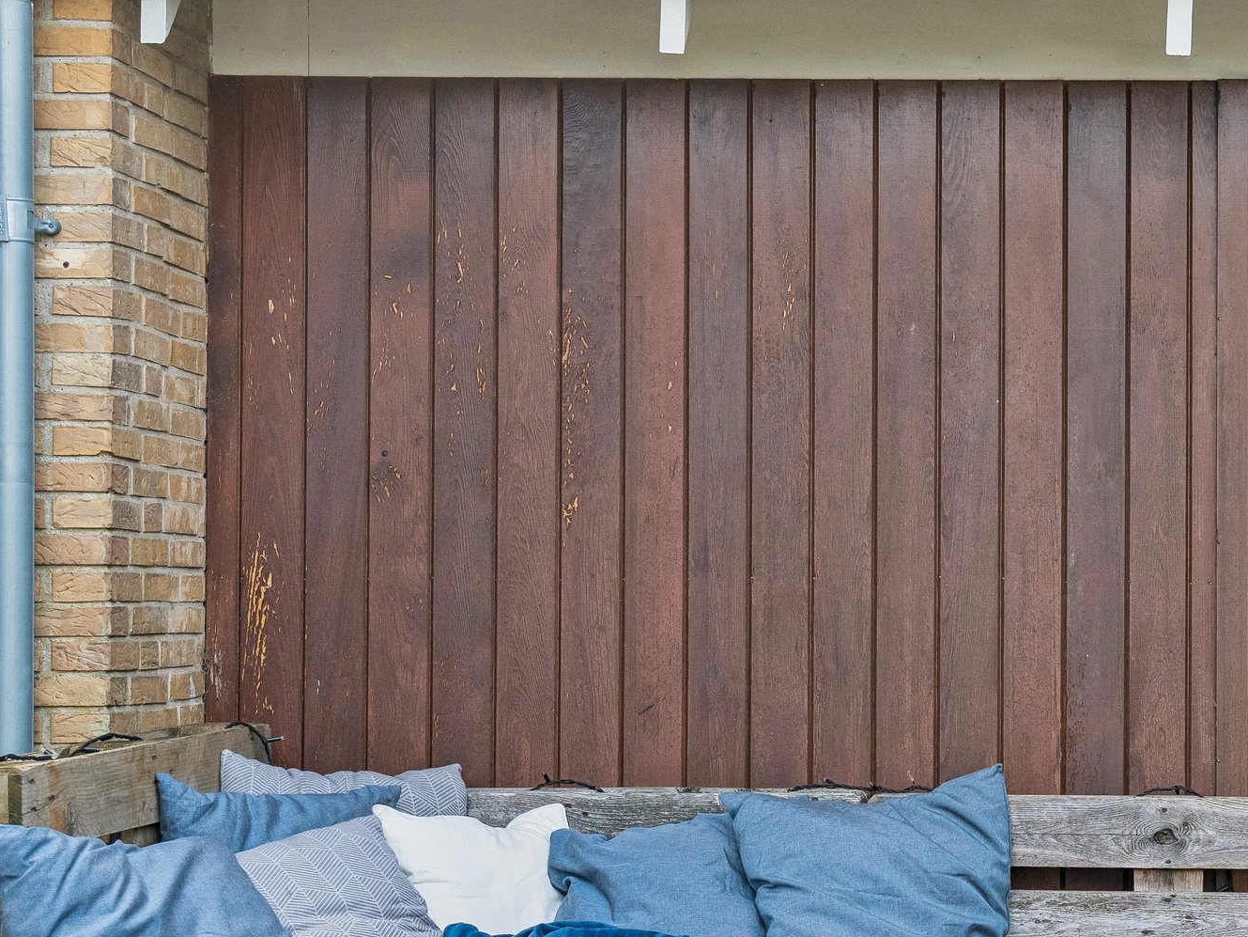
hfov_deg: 21.4
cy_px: 621
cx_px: 1187
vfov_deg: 16.6
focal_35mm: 89
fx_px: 3209
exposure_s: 1/800
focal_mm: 41
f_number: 5
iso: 640
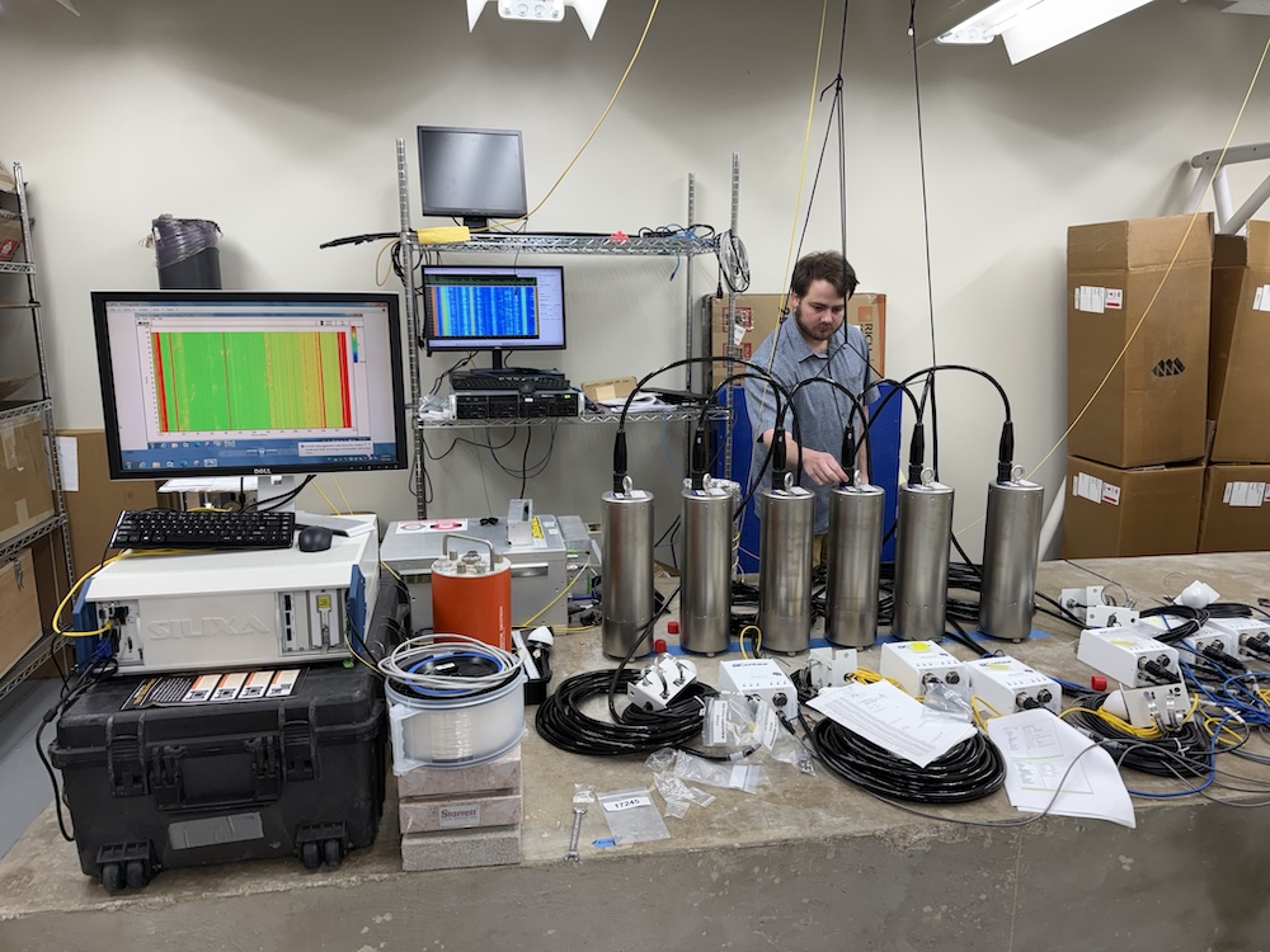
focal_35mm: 24
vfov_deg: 56.8
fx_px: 881
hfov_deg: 71.6
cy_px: 476
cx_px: 635
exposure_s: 1/120
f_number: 1.78
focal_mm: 6.76
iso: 100
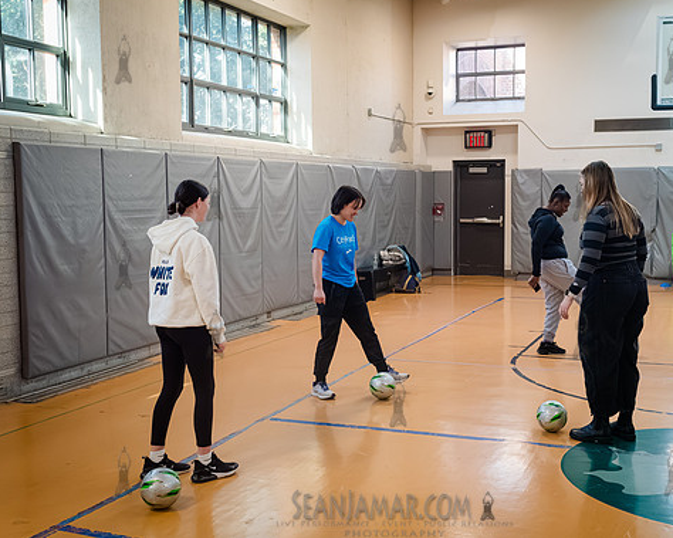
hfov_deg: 43.7
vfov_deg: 35.7
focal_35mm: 42
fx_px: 836
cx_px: 398
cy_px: 265
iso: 8000
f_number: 5.6
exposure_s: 1/800
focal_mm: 35
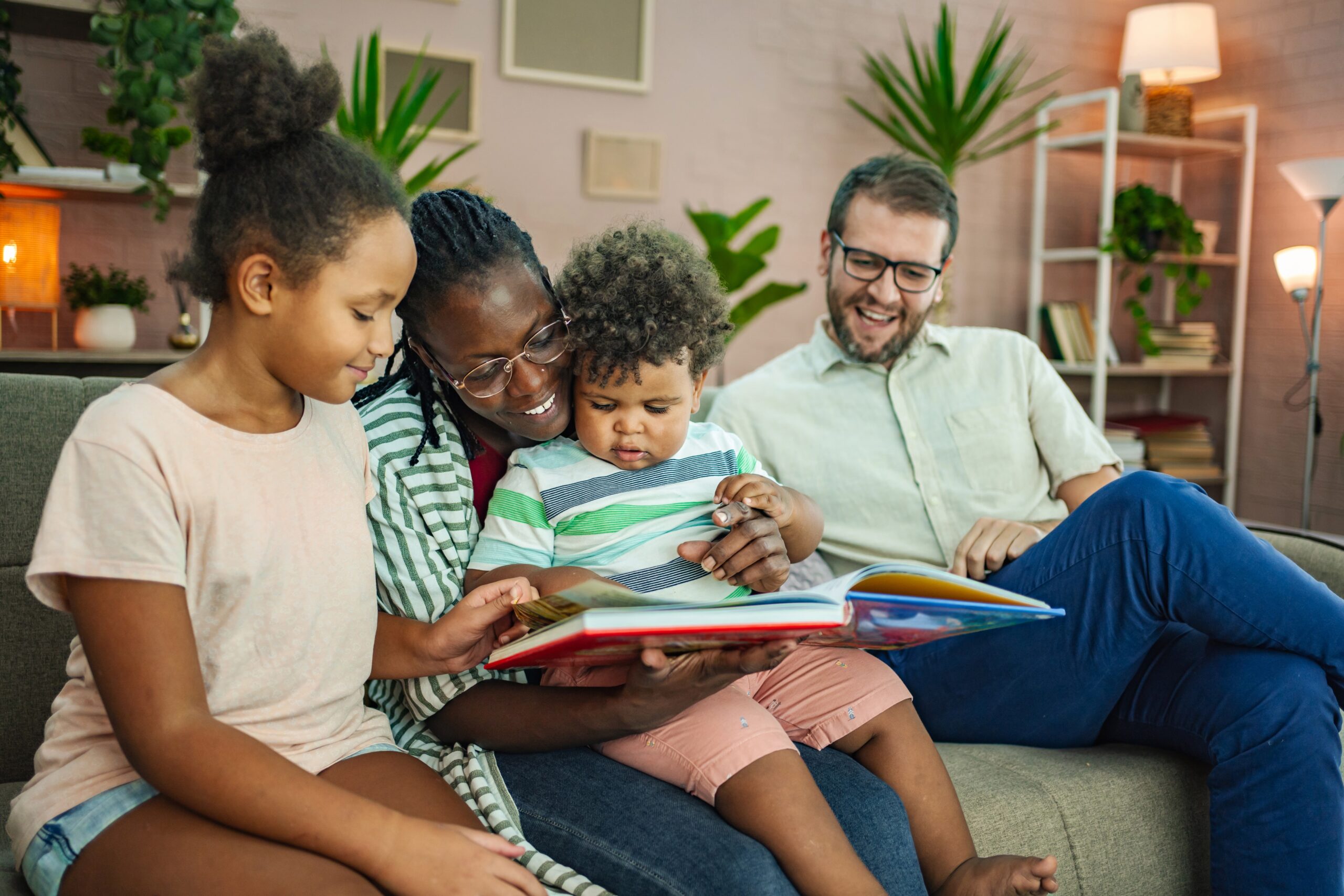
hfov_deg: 54.4
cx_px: 672
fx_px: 1307
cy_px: 448
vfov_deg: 37.9
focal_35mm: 35
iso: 400
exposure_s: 1/320
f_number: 1.8
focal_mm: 35
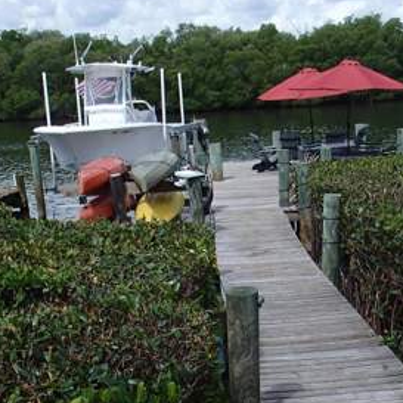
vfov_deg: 28.5
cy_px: 360
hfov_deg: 29.3
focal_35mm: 58
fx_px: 764
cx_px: 276
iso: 100
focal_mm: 5
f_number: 11
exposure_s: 1/125
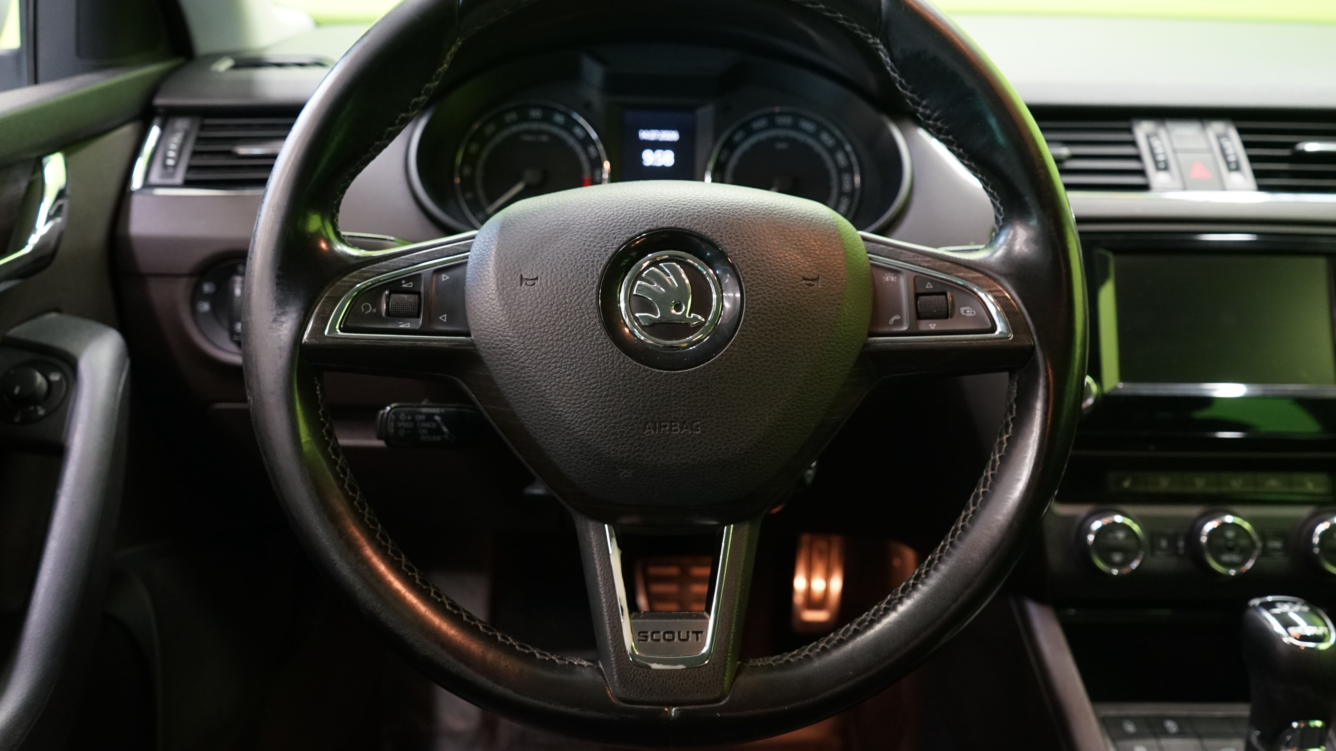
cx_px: 659
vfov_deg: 37.6
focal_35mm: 31
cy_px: 302
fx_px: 1098
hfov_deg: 62.6
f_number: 5
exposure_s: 1/15
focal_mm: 29
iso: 2000
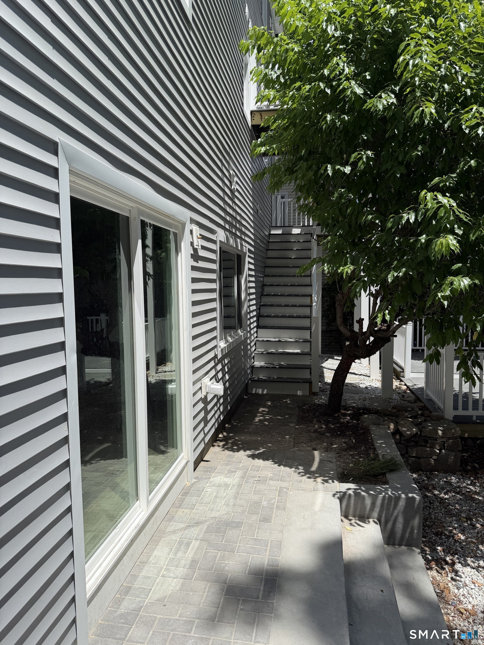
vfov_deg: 71.6
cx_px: 242
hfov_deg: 56.8
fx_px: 447
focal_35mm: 24
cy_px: 322
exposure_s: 1/5319
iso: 80
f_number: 1.78
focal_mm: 6.76
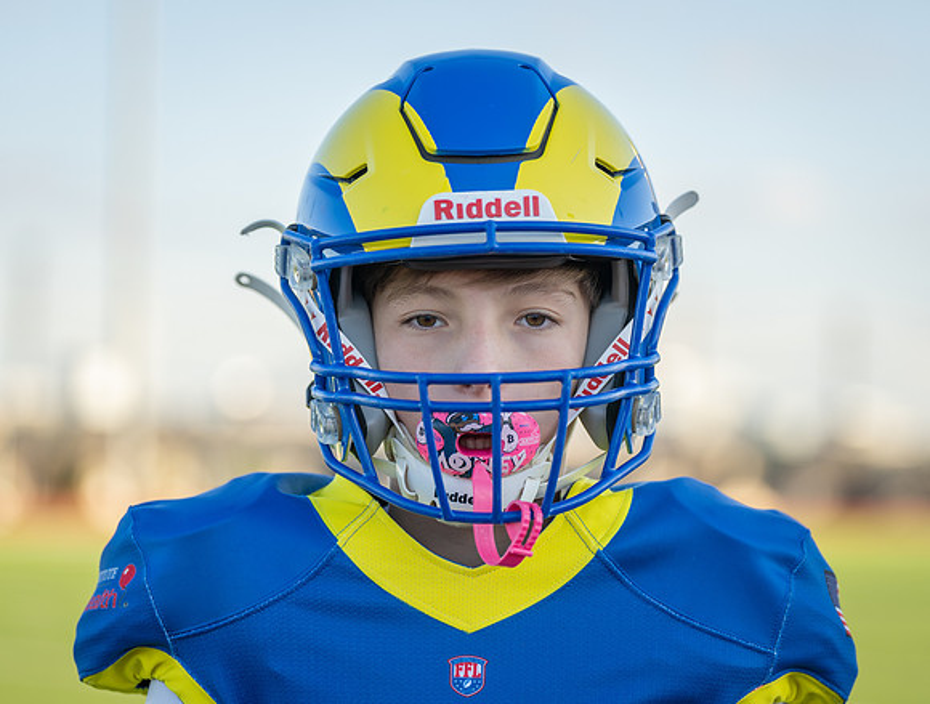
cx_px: 502
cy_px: 352
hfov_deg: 15.6
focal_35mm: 126
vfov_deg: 11.8
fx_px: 3396
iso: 100
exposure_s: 1/500
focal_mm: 115
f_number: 2.8
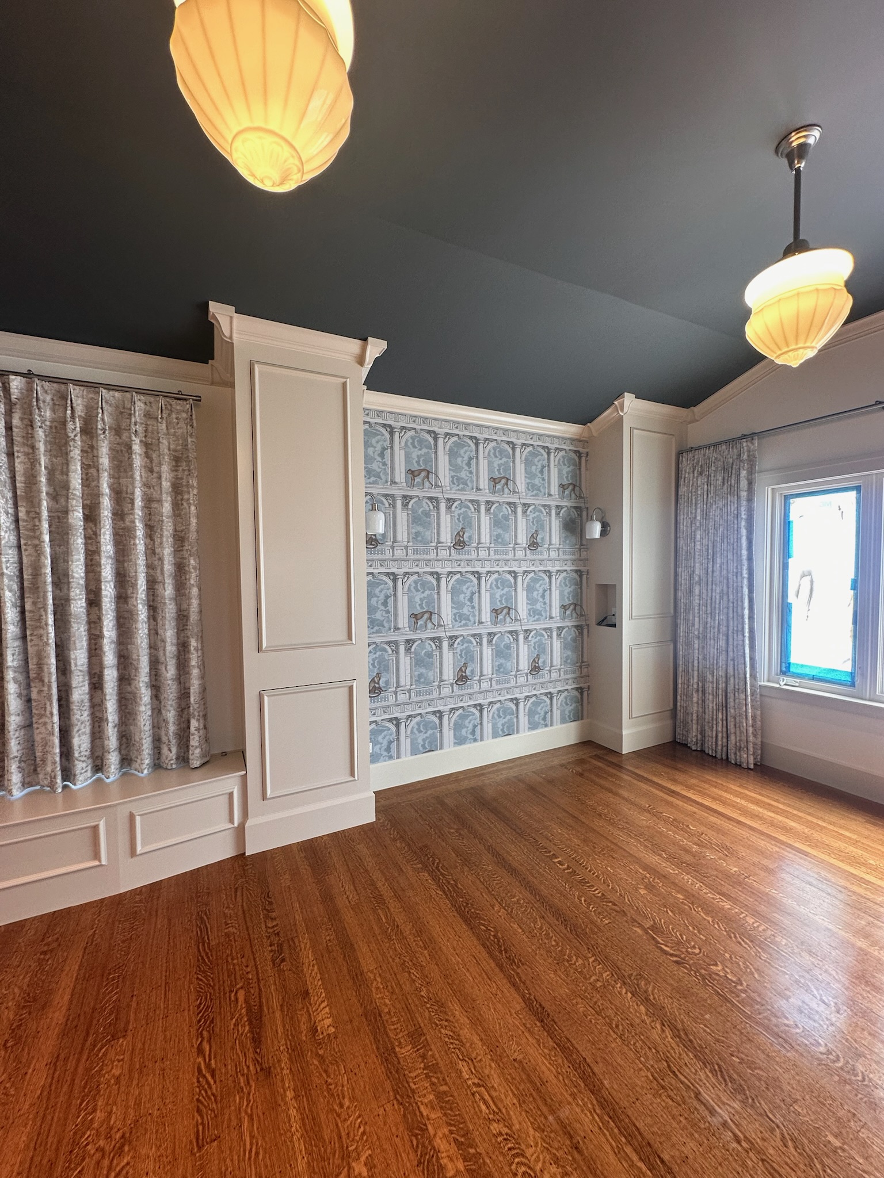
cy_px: 589
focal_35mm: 14
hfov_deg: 85.7
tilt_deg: -2.1
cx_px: 442
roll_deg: -0.2
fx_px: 477
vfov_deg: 102.1
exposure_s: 1/120
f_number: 2.2
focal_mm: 2.22
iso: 125
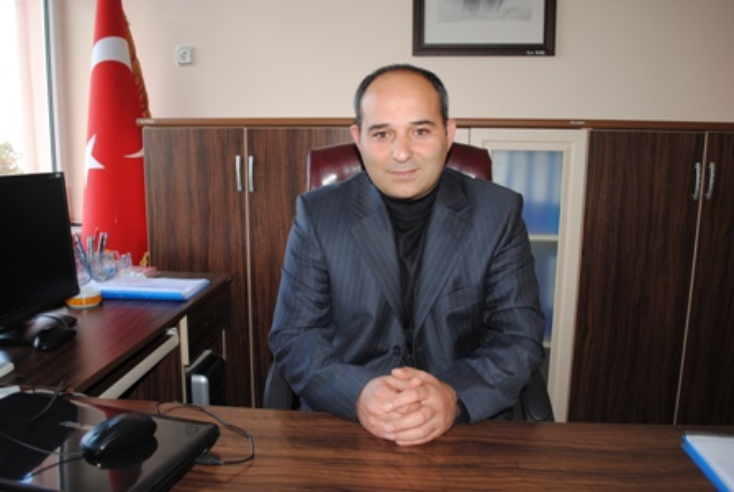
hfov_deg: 67.3
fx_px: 551
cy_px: 246
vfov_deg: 48.1
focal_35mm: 27
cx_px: 367
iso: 200
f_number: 3.5
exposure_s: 1/60
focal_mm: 18
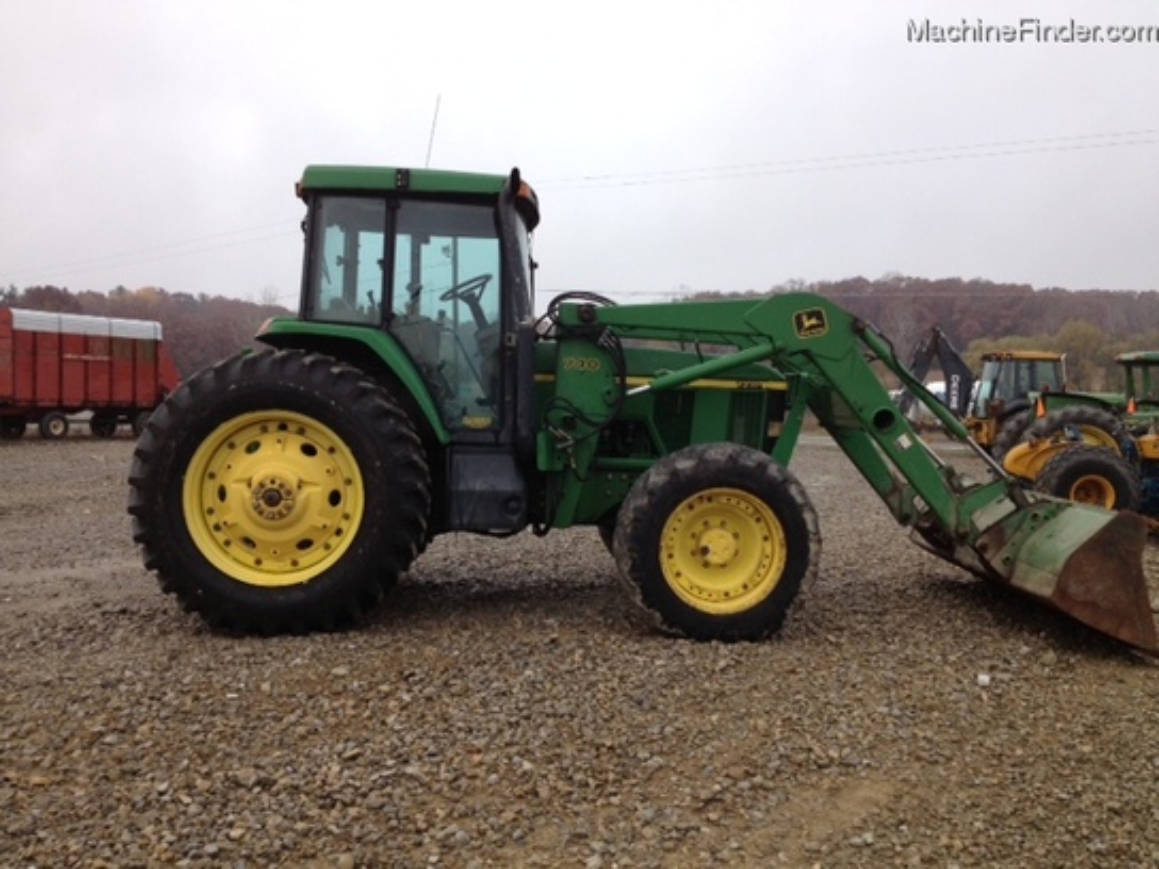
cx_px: 580
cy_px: 434
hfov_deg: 52.6
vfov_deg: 40.7
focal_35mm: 35
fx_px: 1172
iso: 50
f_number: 2.4
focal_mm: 4.28
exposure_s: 1/525
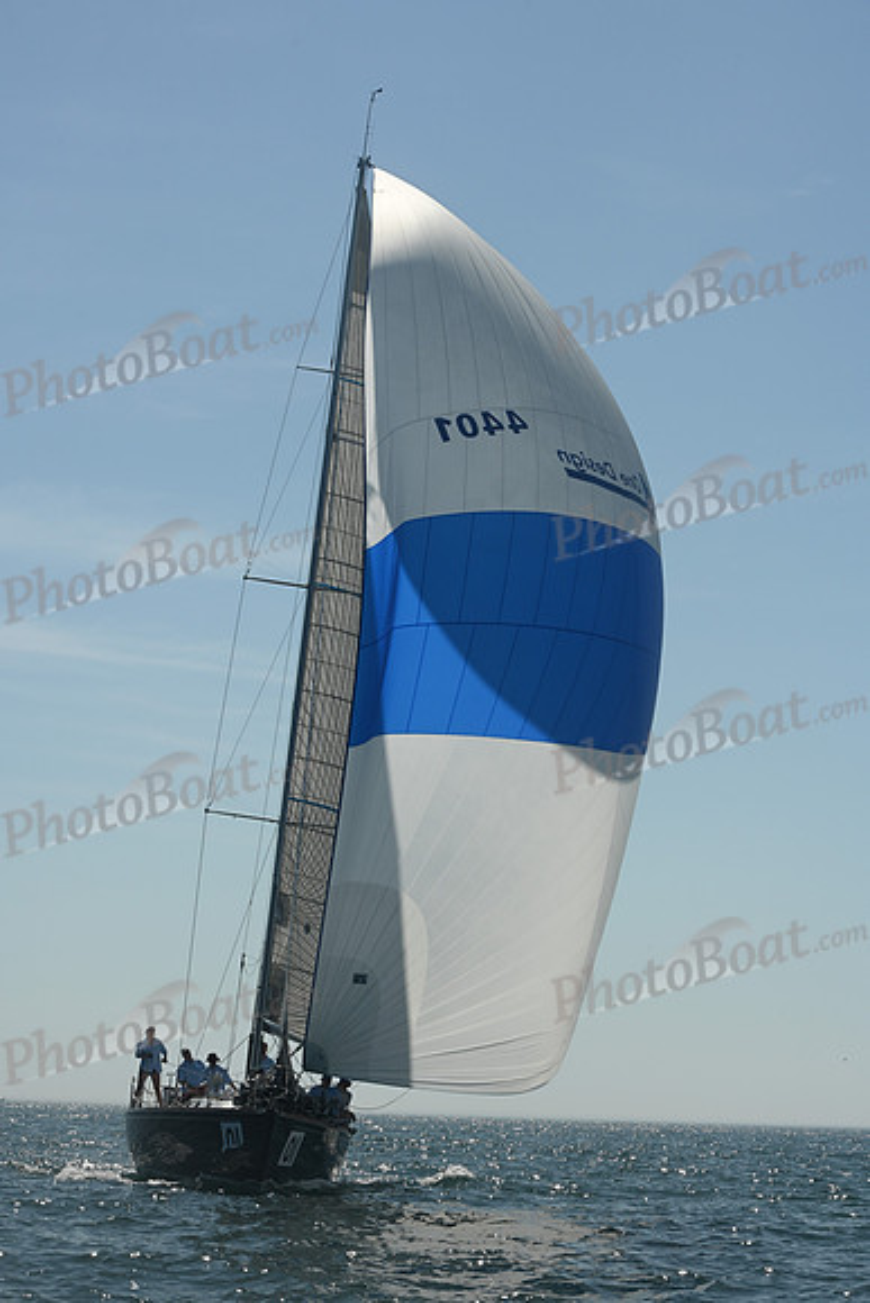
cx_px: 435
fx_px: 2536
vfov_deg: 28.8
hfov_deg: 19.5
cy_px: 652
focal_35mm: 70
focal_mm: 70
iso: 320
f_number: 11
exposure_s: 1/1000
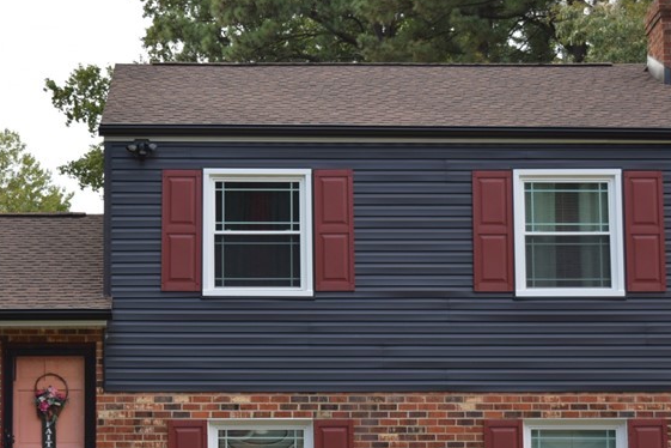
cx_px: 238
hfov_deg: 17.6
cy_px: 284
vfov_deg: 11.8
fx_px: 2162
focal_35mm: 116
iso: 110
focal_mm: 40
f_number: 5.6
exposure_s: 1/125
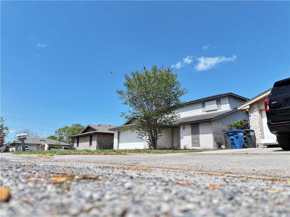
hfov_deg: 71.6
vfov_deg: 56.8
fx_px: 201
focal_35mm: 24
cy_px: 108
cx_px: 145
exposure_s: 1/1600
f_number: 2.8
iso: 100
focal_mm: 12.29
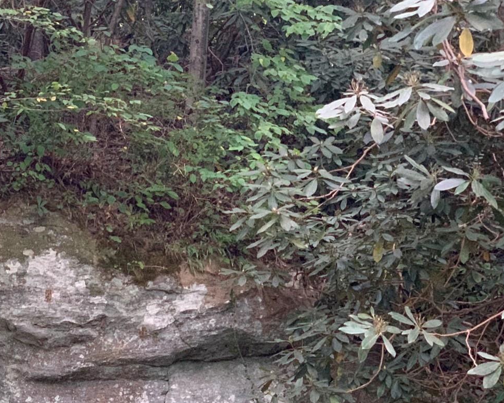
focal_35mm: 107
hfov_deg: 17.7
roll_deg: +0.1
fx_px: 1596
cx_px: 55
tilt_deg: +20.4
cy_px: 381
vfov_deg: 14.2
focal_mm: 6
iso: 320
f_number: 2.4
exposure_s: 1/60
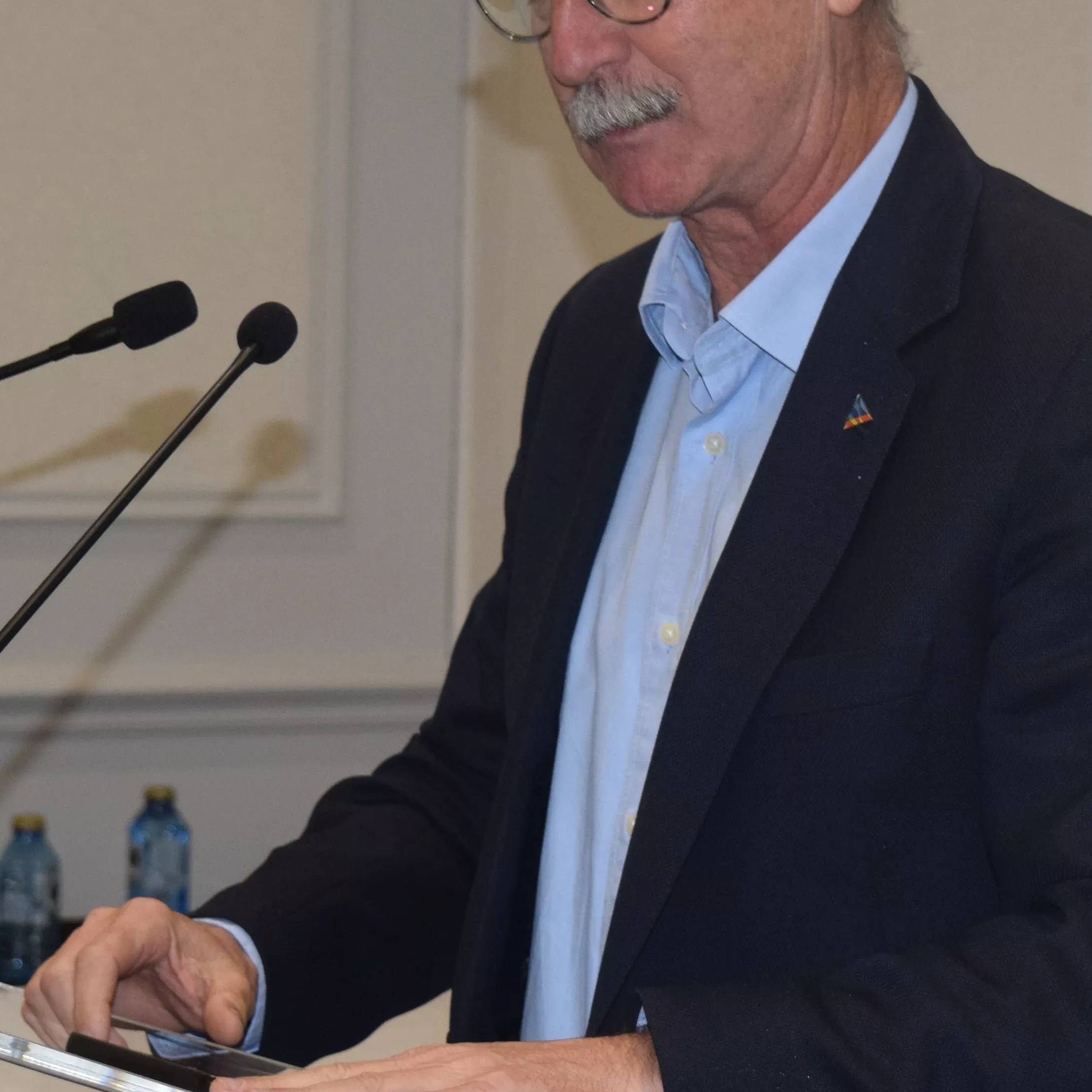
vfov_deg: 11.2
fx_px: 5573
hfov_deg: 11.2
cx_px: 855
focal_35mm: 156
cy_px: 653
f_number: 5
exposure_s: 1/100
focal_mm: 45
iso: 800
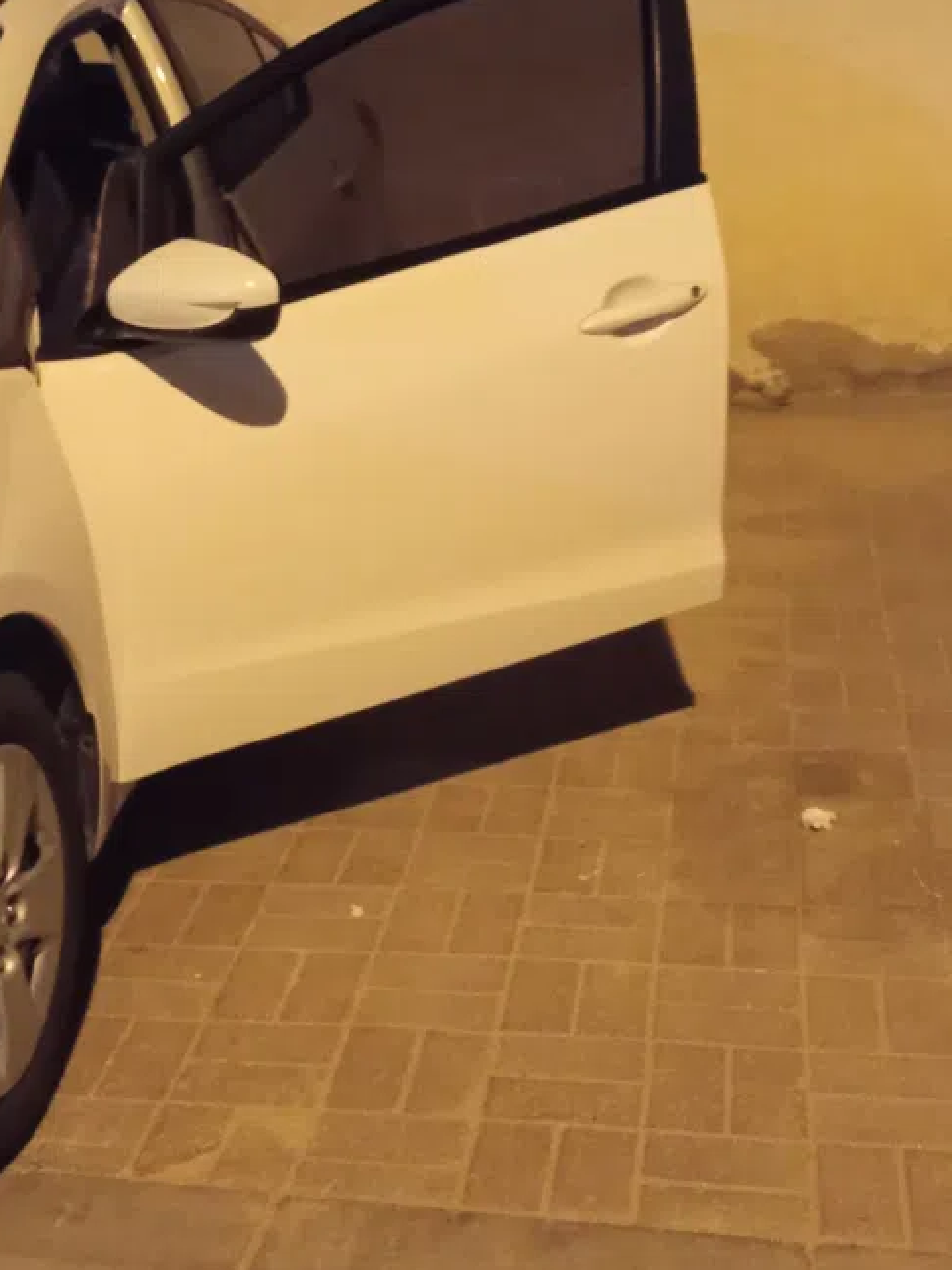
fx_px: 1943
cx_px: 361
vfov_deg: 36.1
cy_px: 522
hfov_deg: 27.4
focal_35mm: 53
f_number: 1.8
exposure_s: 1/16.7
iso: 1960
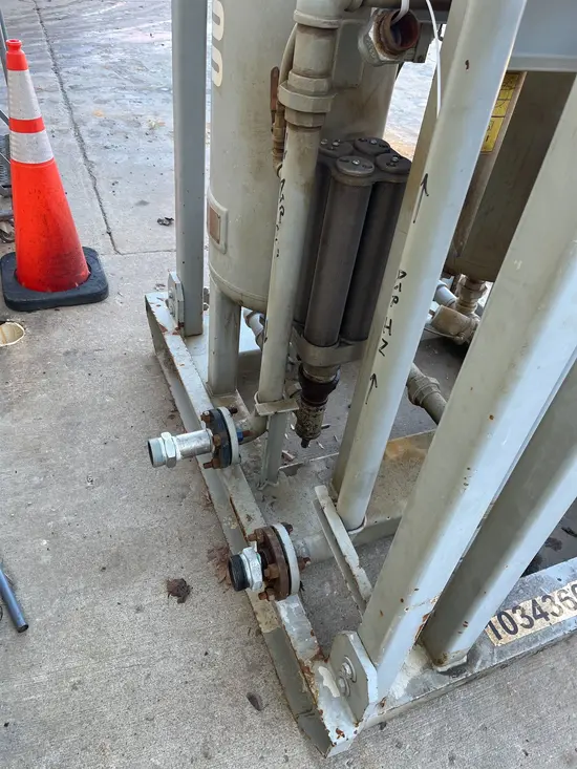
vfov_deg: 67.3
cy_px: 384
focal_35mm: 26
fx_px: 578
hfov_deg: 53.1
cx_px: 288
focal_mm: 5.1
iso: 32
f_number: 1.6
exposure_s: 1/122
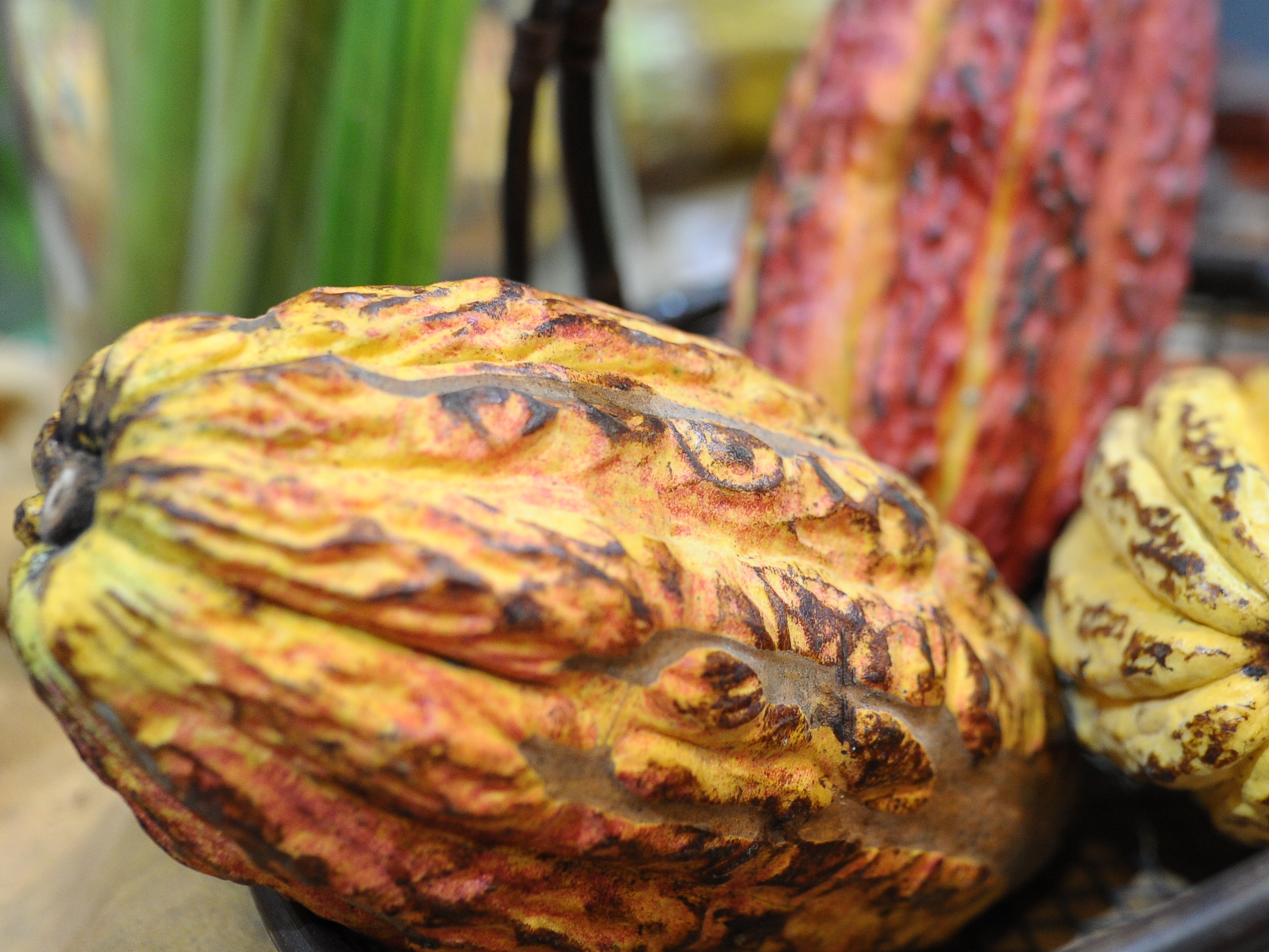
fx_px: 2126
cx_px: 868
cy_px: 435
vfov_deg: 25.2
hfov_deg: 32.9
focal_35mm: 58
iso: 2000
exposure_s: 1/125
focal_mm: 35
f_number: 2.8
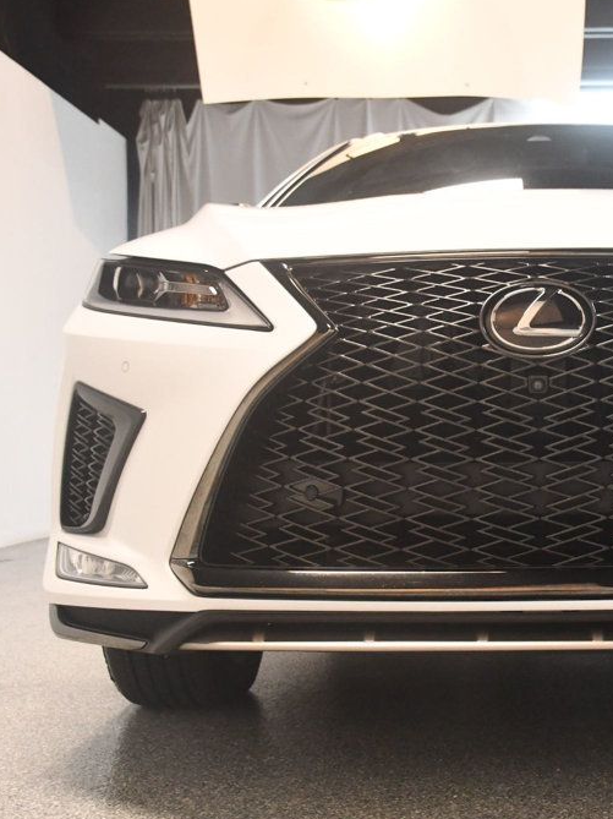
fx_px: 1253
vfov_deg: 36.2
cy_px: 411
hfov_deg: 26.6
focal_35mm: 53
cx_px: 542
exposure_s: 1/125
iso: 3200
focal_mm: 24
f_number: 3.8
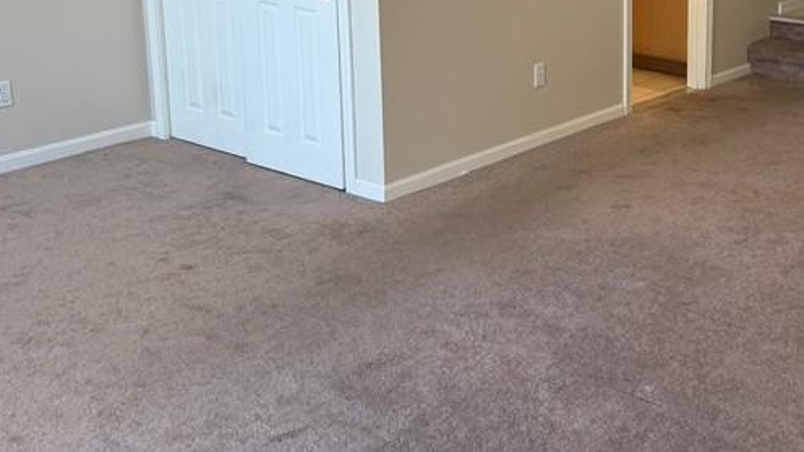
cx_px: 656
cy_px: 55
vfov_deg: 21.8
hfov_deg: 37.0
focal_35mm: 54
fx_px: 1151
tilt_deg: -12.4
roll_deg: -1.0
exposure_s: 1/120
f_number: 1.78
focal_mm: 6.76
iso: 125
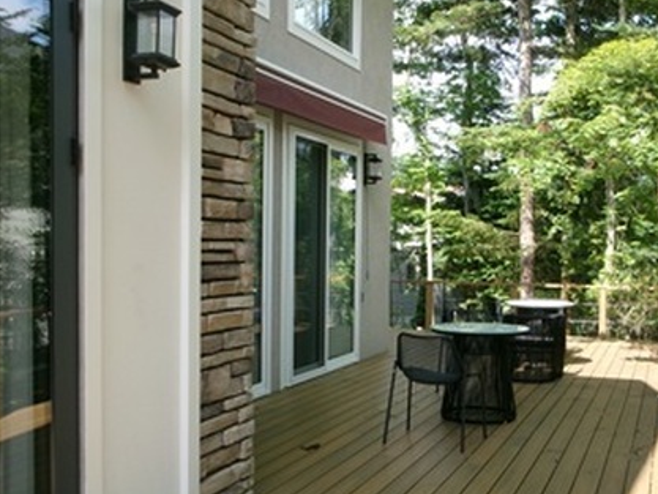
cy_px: 295
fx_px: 818
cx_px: 417
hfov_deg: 43.5
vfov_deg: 33.5
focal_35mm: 43
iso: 100
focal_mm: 5.1
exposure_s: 1/170
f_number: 3.9
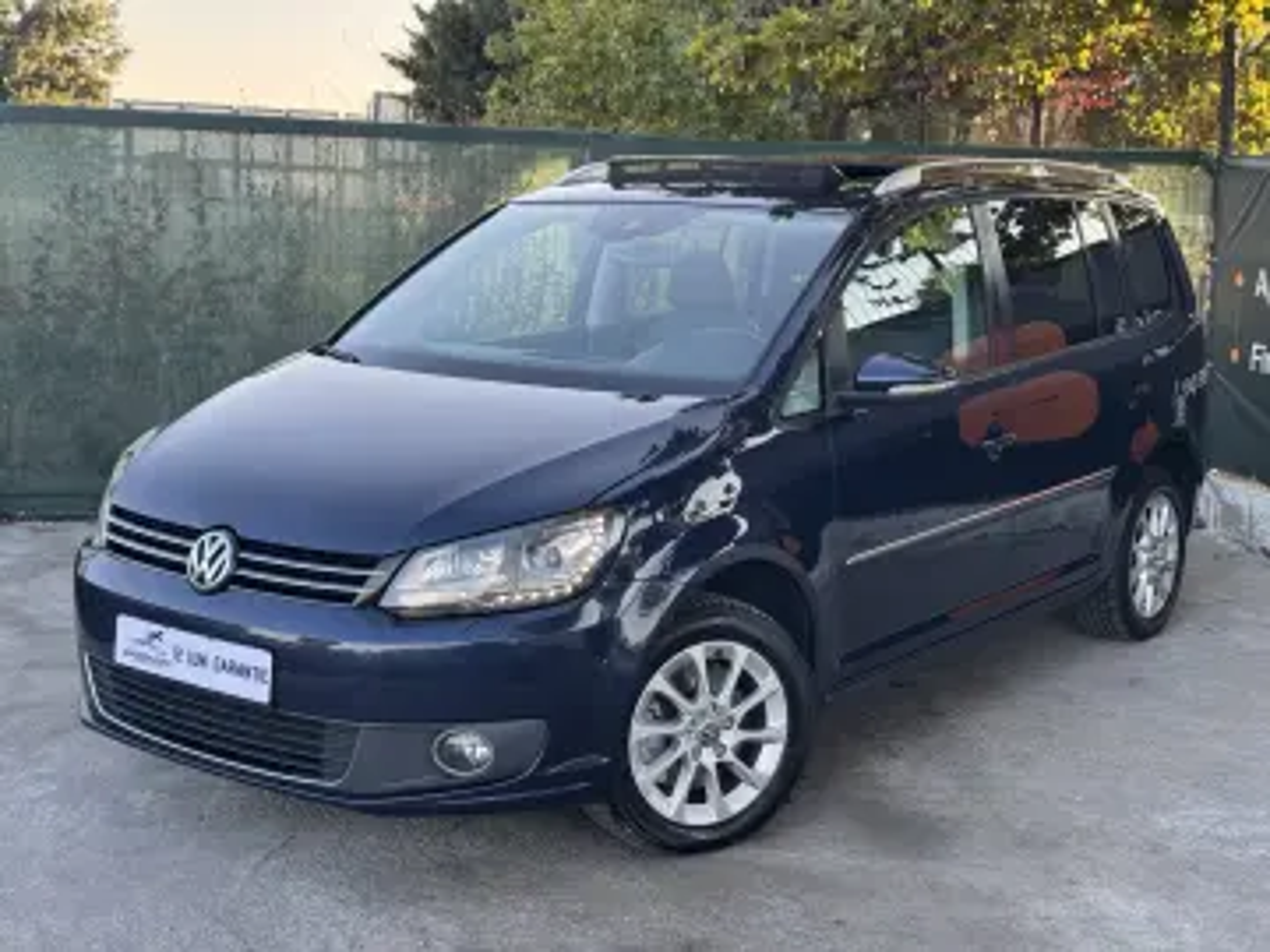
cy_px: 476
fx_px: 1761
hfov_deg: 39.7
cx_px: 635
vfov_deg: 30.3
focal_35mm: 48
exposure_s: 1/223
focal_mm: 6.76
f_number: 1.78
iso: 64
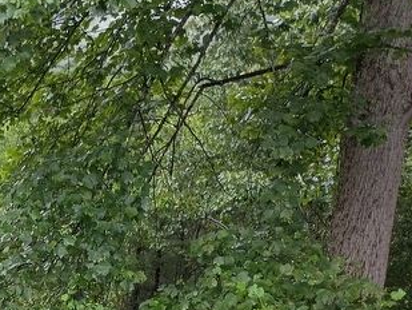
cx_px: -25
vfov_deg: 18.5
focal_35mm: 75
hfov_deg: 24.5
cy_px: 385
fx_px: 893
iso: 206
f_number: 1.8
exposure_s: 1/60
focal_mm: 4.27
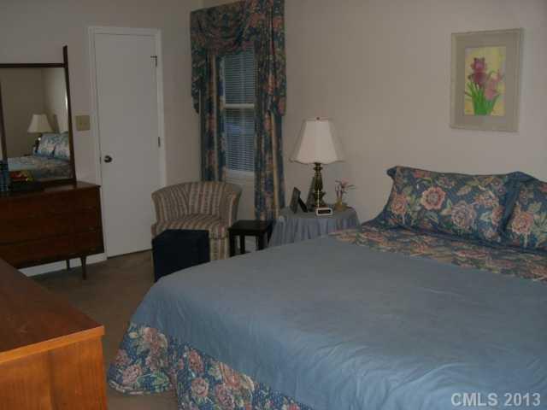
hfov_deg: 49.0
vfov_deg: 37.7
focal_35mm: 38
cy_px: 205
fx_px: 600
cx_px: 274
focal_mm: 6.2
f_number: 2.7
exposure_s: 1/60
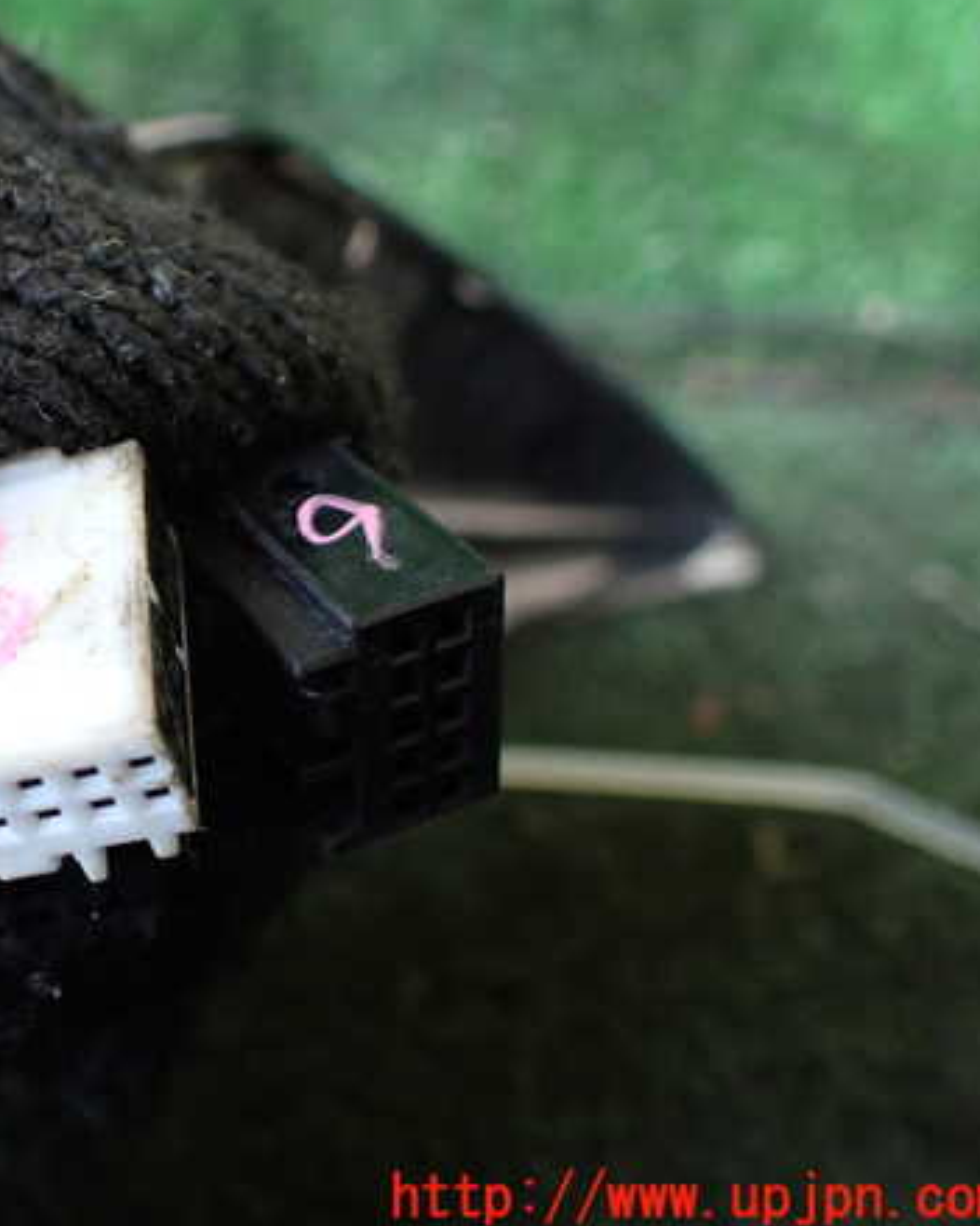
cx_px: 184
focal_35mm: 40
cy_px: 606
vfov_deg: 45.8
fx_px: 1451
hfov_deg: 36.0
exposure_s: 1/125
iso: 500
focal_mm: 5.4
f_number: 2.3
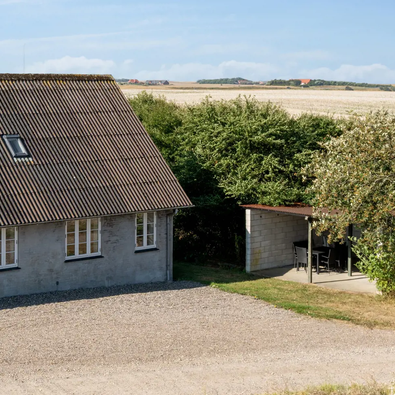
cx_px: 41
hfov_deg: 23.1
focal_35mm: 73
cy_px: 175
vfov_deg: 23.7
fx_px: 940
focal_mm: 29
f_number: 8
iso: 200
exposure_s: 1/250
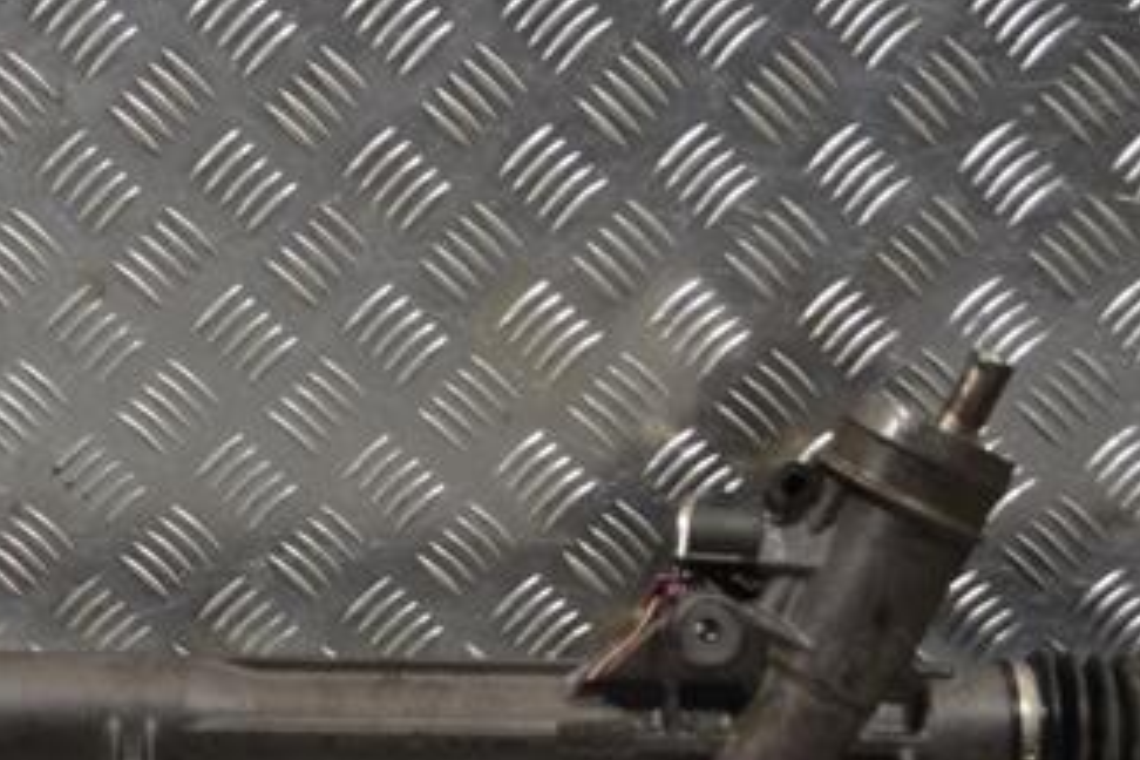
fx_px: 2818
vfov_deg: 15.3
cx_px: 232
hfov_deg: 22.6
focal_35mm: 89
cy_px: 566
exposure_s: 1/30
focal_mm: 32
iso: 125
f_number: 4.8
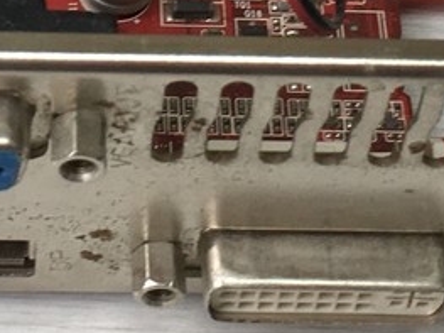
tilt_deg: -50.5
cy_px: -193
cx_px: 27
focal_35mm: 159
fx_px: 2038
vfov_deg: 9.0
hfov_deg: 12.3
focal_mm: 4.15
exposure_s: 1/100
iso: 40
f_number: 2.2
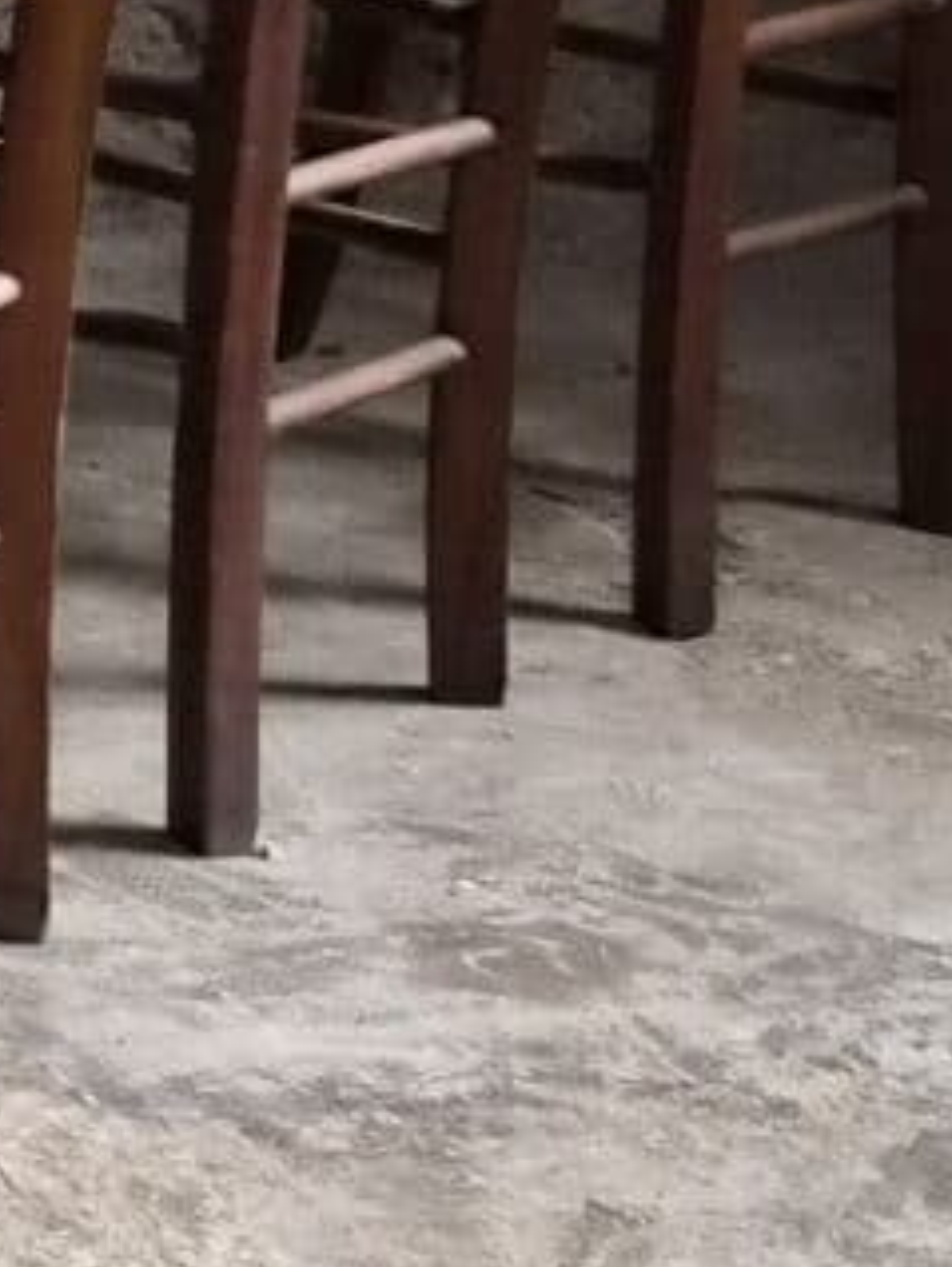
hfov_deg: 8.7
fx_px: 5420
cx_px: -1653
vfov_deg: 13.2
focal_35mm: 148
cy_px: 12
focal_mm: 5.4
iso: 1600
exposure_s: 1/50
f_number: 1.8
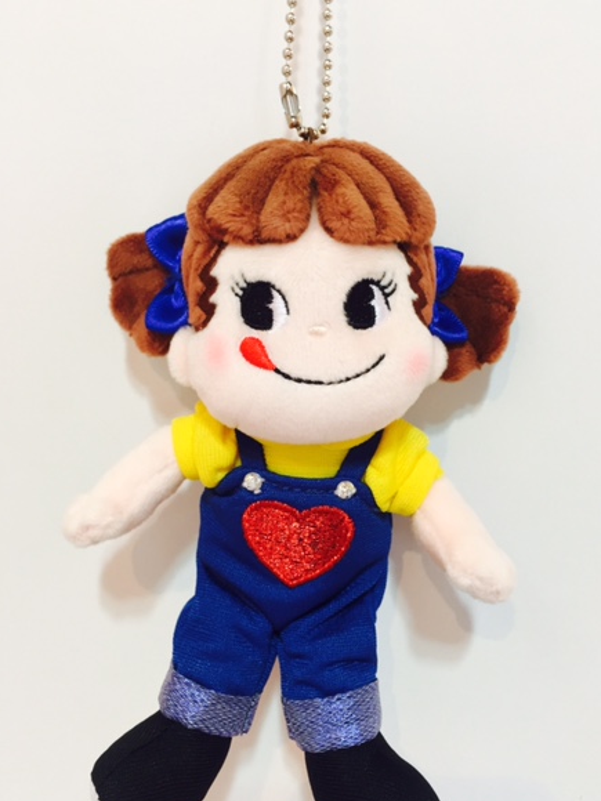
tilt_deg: -16.5
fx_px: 741
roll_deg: -2.5
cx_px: 319
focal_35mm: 32
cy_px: 420
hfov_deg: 44.1
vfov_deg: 56.8
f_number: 2.2
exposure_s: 1/33
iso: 100
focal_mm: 4.15
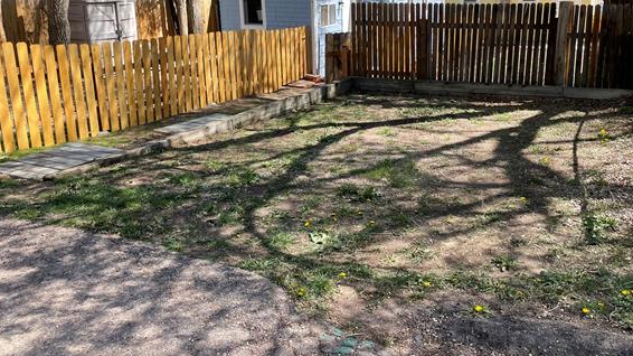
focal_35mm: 32
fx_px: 537
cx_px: 350
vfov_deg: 36.1
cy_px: 107
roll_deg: +1.5
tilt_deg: -13.2
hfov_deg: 60.9
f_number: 1.6
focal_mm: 4.2
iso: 32
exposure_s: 1/940
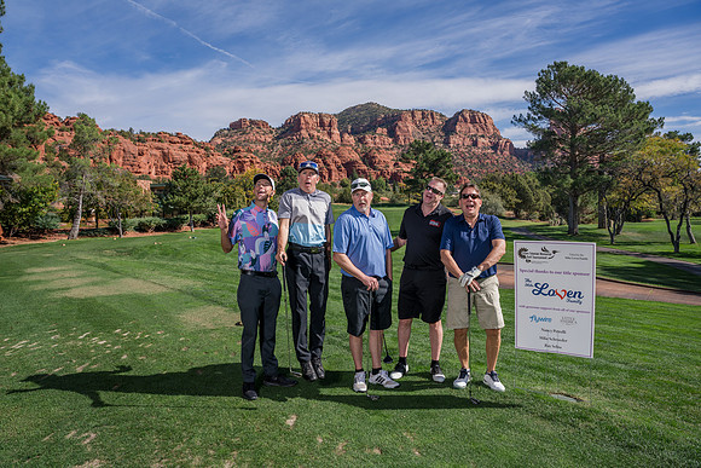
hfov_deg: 73.7
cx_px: 350
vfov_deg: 53.2
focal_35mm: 24
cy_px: 234
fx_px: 467
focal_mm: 24
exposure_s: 1/1250
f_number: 4.5
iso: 250
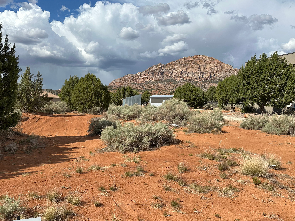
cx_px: 121
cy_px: 130
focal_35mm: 29
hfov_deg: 61.3
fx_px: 247
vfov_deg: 48.0
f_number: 1.78
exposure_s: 1/6211
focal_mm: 6.86
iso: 80
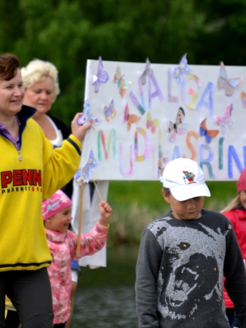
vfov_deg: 4.6
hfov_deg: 3.4
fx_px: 4112
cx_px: 72
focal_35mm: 434
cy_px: 164
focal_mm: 200
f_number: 5.6
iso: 400
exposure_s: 1/1250
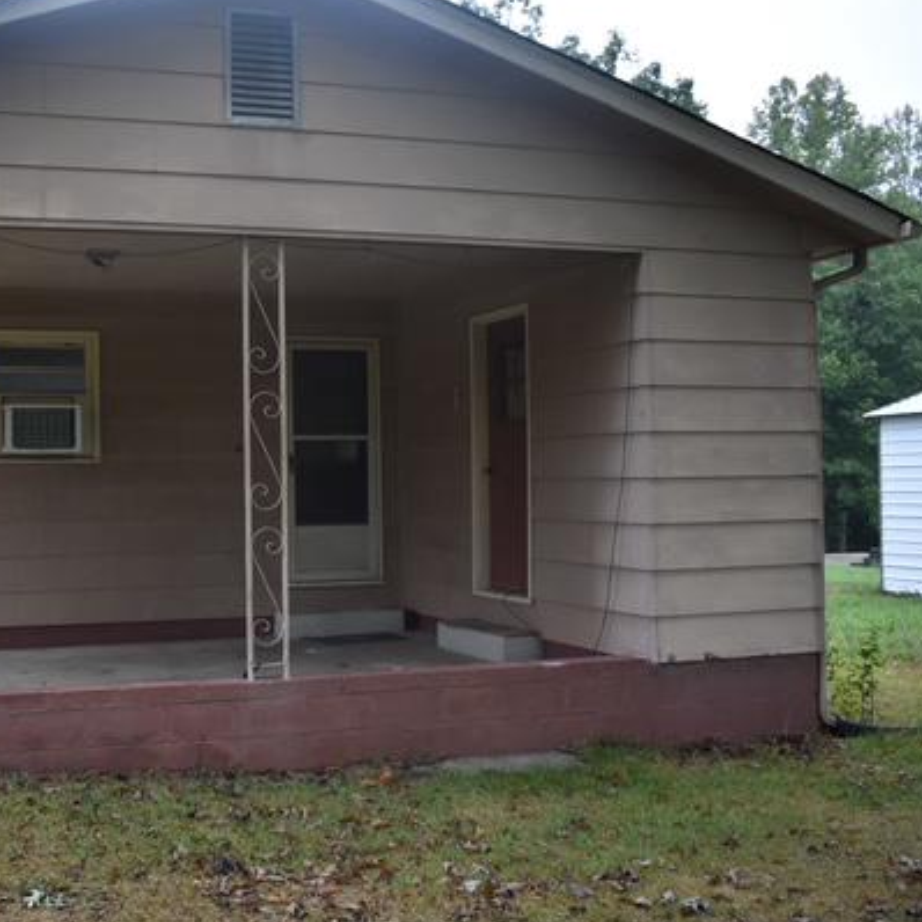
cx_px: 195
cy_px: 466
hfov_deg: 39.4
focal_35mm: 41
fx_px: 1236
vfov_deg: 40.9
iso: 560
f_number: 3.8
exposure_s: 1/250
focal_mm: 20
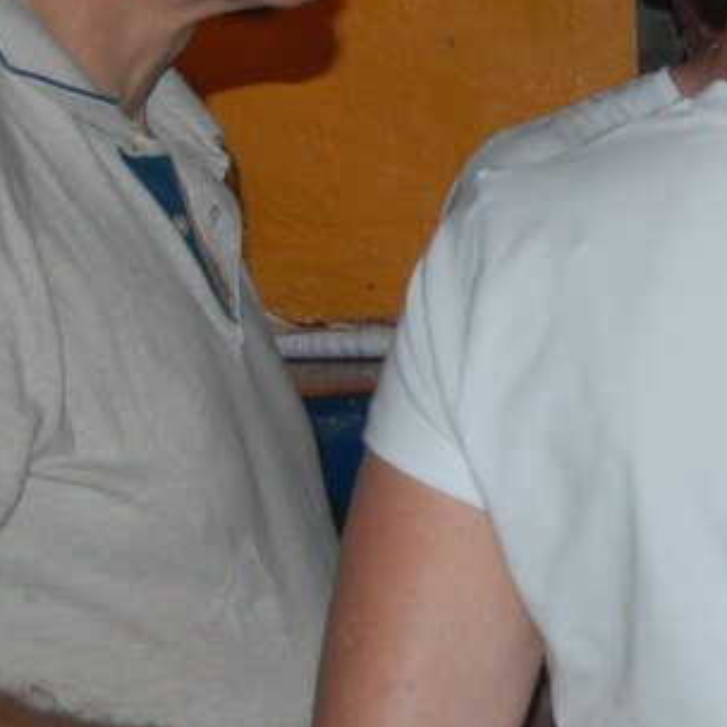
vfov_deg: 8.1
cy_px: 159
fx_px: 5109
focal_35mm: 215
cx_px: 923
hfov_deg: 8.0
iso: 400
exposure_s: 1/60
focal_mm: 42
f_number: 5.3
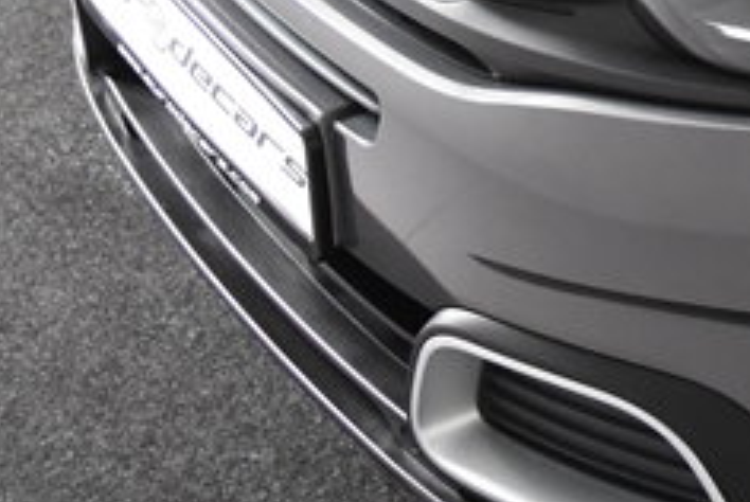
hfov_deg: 13.6
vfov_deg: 10.2
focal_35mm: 130
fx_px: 2712
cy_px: -246
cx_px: 1459
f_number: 3.5
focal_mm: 20
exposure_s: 1/50
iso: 1600
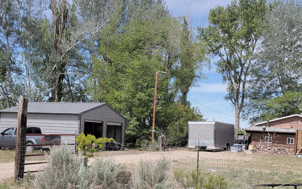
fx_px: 403
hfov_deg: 41.0
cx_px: 130
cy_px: 114
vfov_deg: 26.3
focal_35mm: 49
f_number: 1.8
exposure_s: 1/904
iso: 16
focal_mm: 6.7
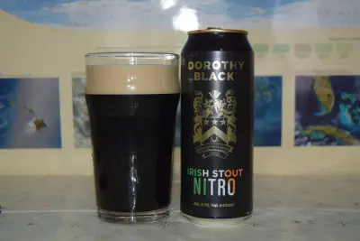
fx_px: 570
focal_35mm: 57
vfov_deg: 23.8
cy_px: 120
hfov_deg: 35.0
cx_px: 180
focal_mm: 38
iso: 280
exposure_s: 1/60
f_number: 4.8
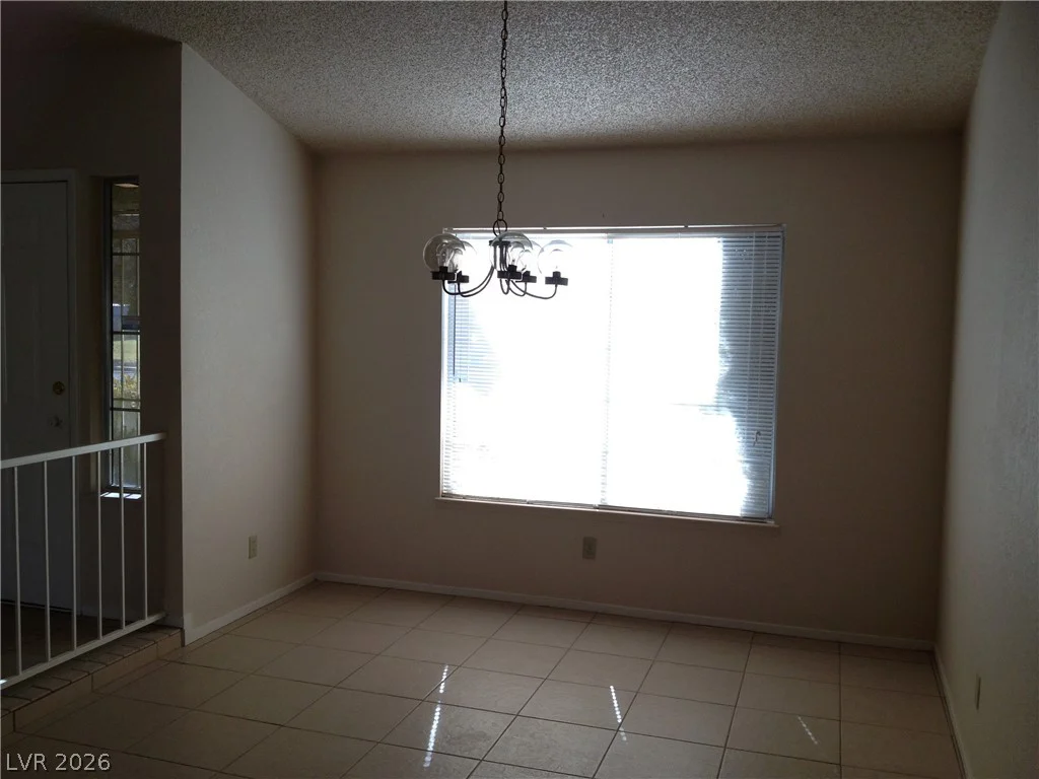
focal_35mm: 35
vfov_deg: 40.7
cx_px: 520
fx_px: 1051
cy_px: 390
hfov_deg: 52.6
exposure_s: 1/232
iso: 80
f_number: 2.4
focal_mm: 4.28
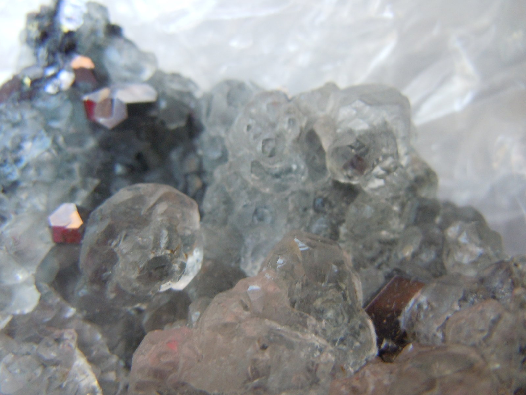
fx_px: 456
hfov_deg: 60.0
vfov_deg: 46.8
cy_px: 198
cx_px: 263
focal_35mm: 30
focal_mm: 5.4
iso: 400
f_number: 3.5
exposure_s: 1/25
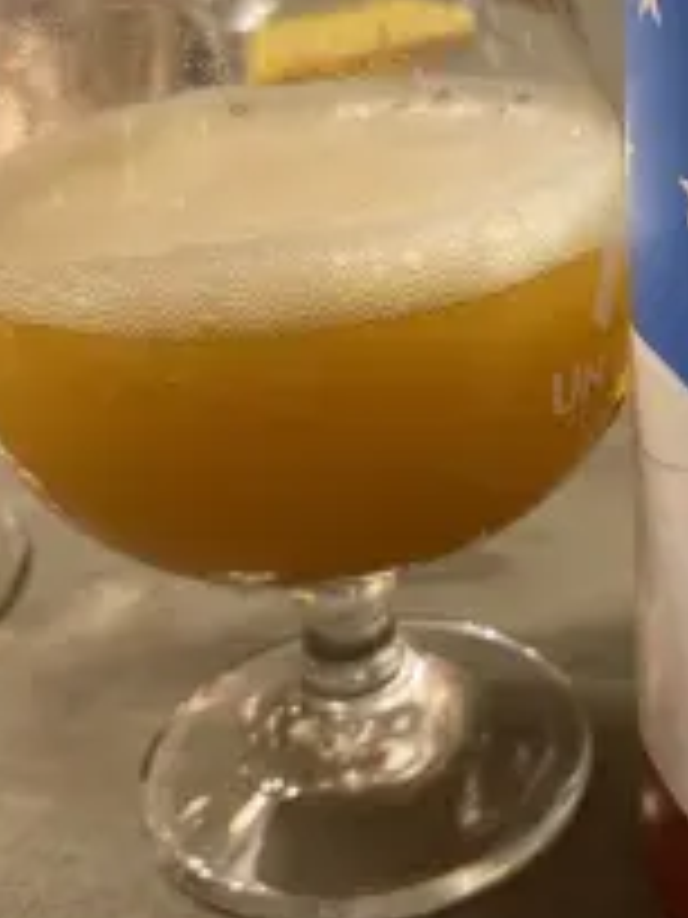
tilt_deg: -22.8
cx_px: 616
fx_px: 1352
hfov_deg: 27.6
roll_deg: +2.7
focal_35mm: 51
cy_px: 374
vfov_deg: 37.4
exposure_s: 1/25
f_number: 1.8
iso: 500
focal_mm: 4.25
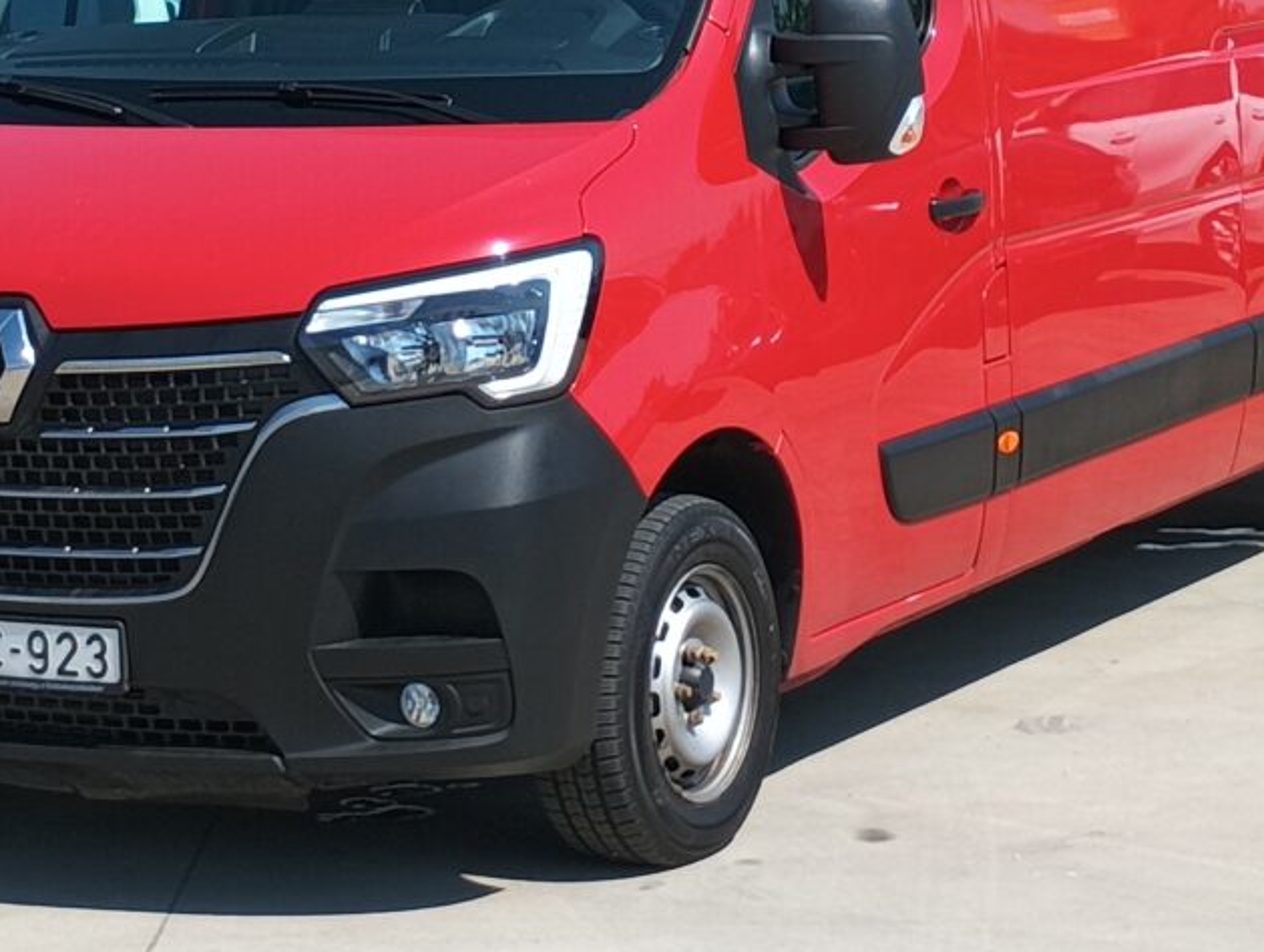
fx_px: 4316
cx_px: 639
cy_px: 32
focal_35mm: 118
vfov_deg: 12.5
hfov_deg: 16.7
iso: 50
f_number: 1.8
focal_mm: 4.26
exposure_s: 1/497
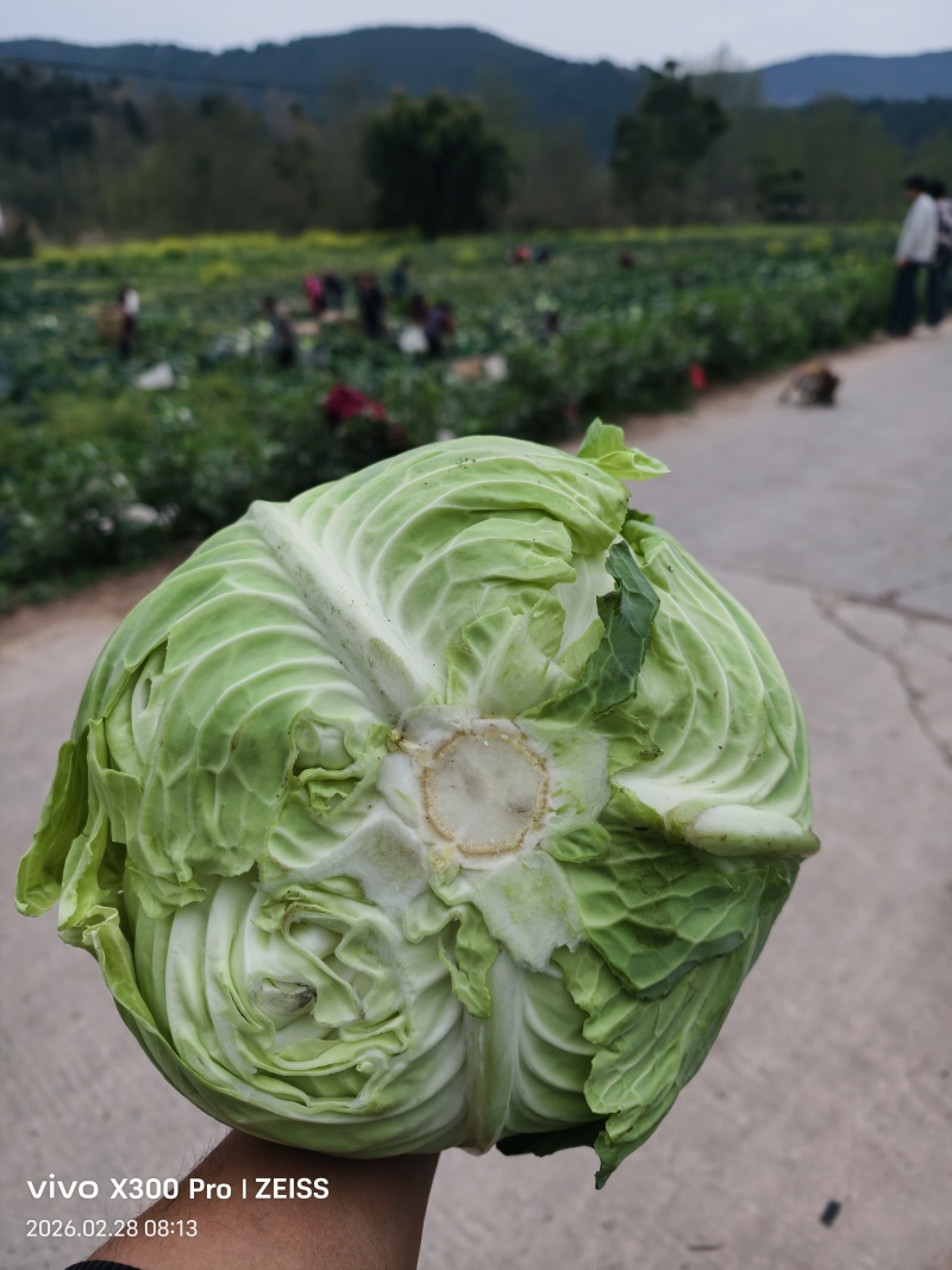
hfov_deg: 56.8
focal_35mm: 24
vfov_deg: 71.6
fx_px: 880
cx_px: 476
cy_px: 635
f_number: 1.57
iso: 72
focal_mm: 7
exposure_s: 1/268
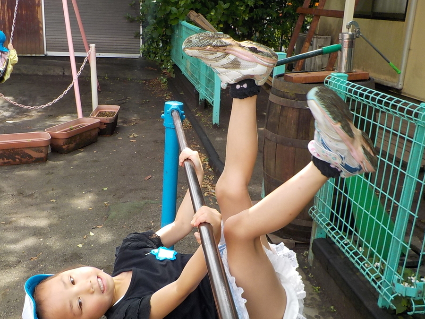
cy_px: 175
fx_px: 491
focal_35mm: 40
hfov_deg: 46.8
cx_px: 198
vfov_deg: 35.9
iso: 125
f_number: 3.3
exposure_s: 1/250
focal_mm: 4.1
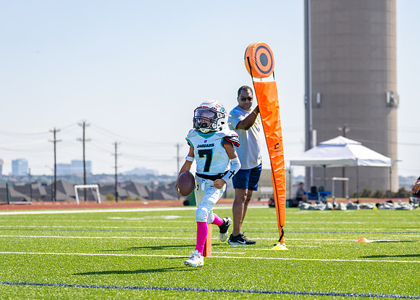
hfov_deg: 17.9
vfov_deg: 12.8
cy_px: 157
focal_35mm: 112
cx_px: 202
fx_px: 1337
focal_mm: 70
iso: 100
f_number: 2.8
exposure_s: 1/1600
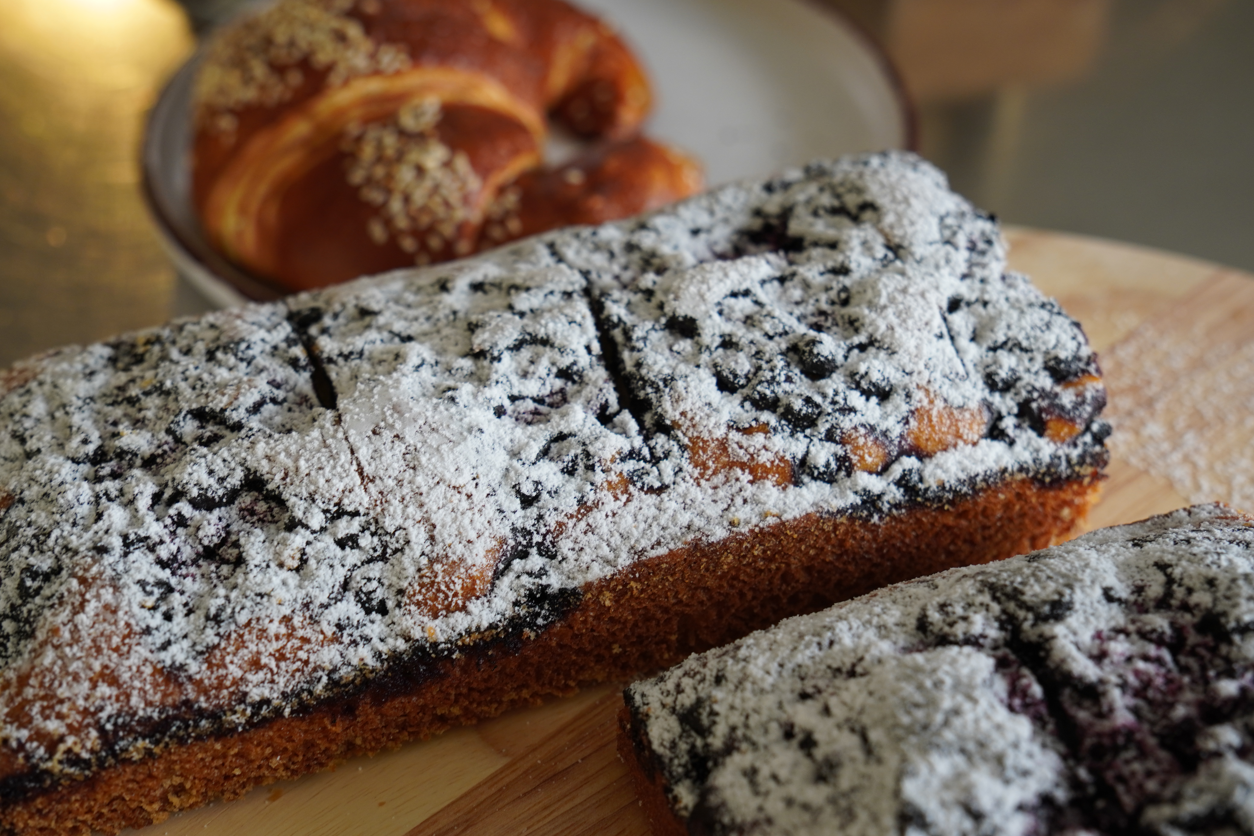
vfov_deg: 26.7
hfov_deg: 39.2
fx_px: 1759
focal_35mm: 51
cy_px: 422
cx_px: 631
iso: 250
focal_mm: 33
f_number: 4
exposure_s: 1/60
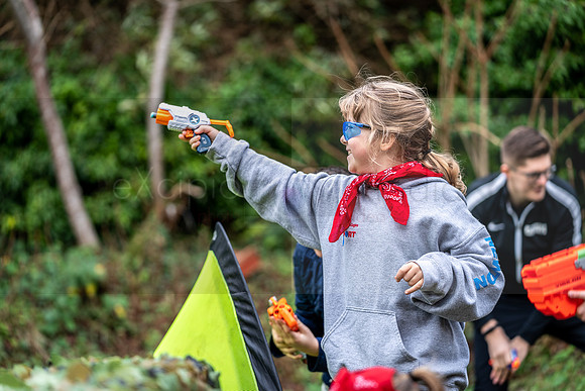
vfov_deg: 12.8
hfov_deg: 19.1
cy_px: 196
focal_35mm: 107
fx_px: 1739
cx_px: 292
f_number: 2.8
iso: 100
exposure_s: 1/160
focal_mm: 107
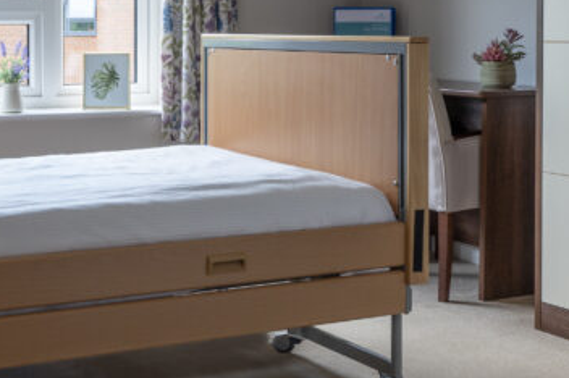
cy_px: 116
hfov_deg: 30.7
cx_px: 112
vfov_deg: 21.1
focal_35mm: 64
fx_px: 1011
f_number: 8
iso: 400
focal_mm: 22
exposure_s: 1/40
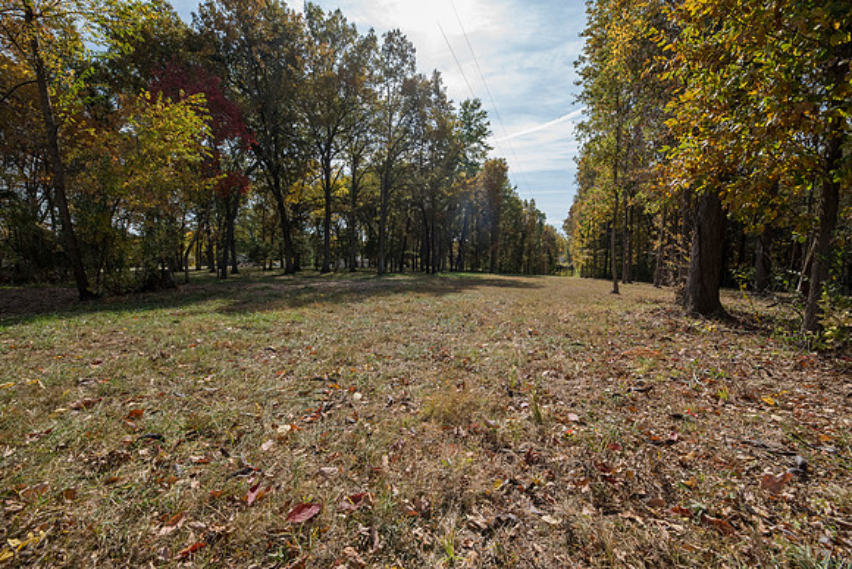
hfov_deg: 104.2
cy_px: 284
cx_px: 426
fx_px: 331
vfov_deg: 81.2
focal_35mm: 14
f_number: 11
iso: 400
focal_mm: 14
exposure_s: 1/400
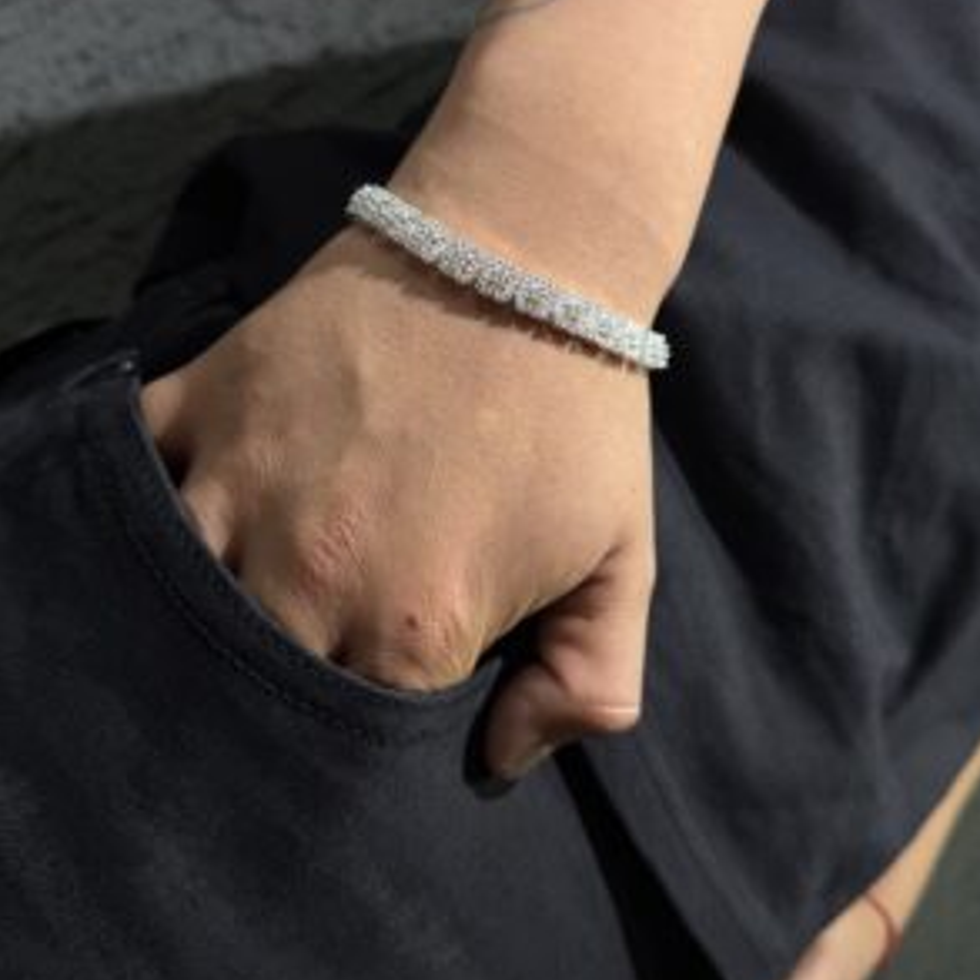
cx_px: 495
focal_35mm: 29
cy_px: 462
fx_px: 929
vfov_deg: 55.6
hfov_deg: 55.6
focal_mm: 6.76
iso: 64
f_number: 1.78
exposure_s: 1/121
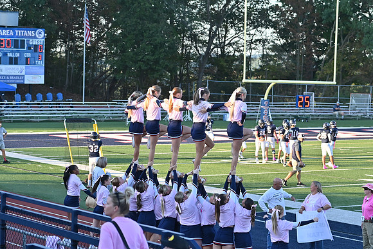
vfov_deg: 13.0
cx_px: 186
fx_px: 1088
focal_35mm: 105
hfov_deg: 19.5
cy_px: 124
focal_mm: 70
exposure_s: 1/1000
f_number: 4
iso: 400
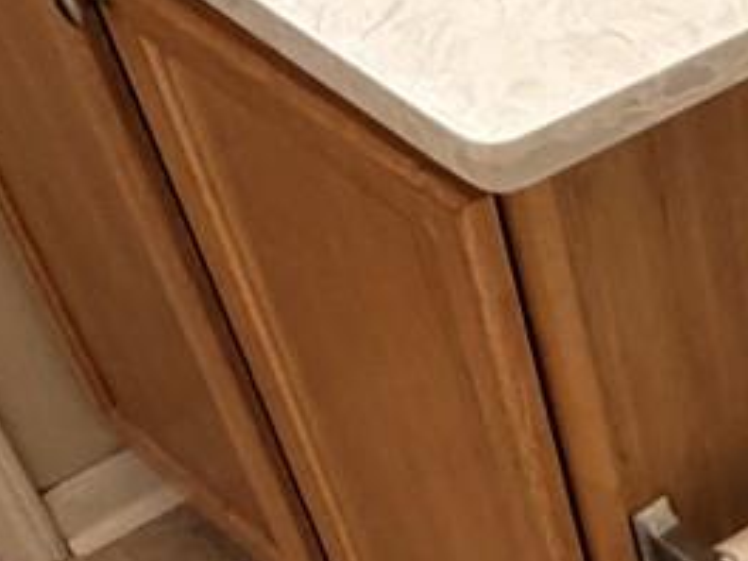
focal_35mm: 85
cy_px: 697
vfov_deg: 16.5
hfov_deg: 19.6
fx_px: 1837
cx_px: 1159
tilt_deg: -49.6
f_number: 2.2
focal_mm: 2.22
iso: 250
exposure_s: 1/60
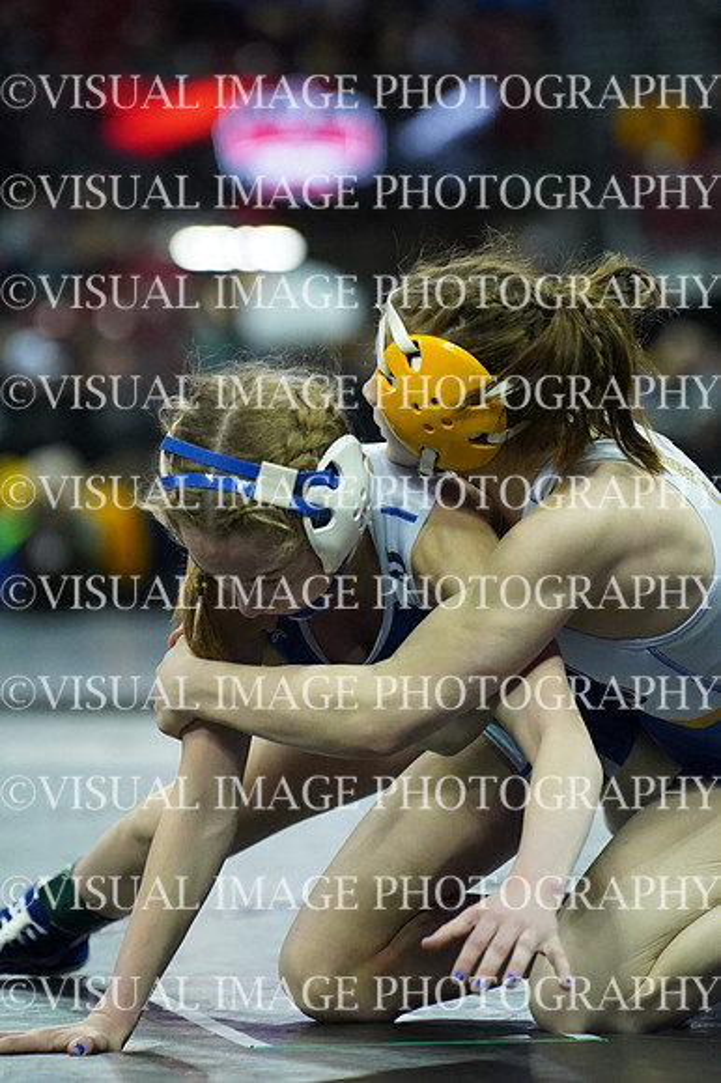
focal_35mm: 225
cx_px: 360
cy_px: 542
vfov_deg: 9.2
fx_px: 6767
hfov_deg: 6.1
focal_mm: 150
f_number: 2.8
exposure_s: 1/1250
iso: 6400
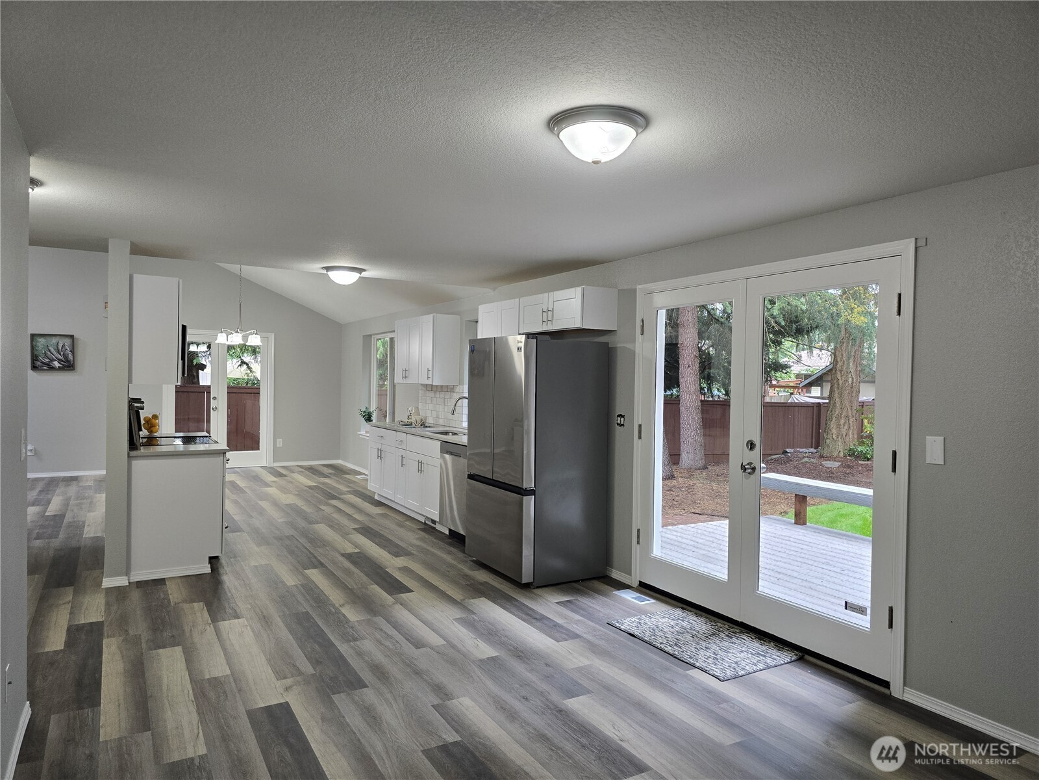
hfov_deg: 73.9
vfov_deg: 58.9
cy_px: 390
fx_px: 690
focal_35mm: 23
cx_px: 520
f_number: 1.7
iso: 200
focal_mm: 6.3
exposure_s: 1/120
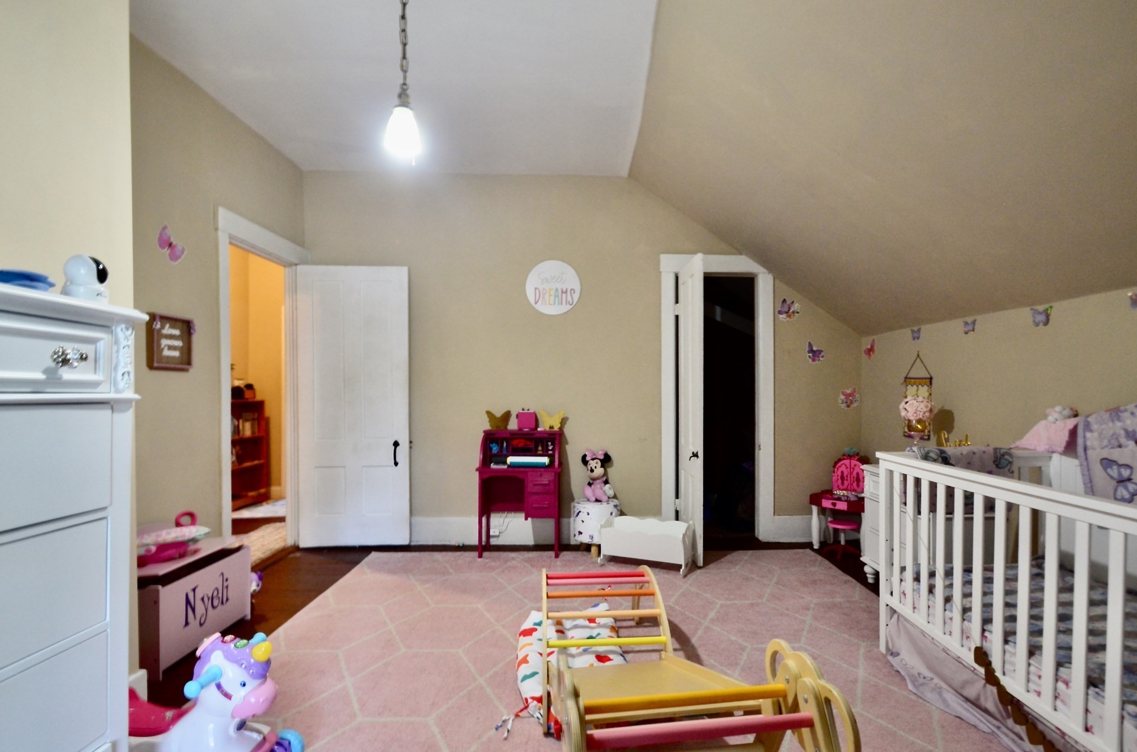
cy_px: 396
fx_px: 504
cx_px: 587
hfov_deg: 96.8
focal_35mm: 16
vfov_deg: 73.4
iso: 1600
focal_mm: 10
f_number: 8
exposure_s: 1/10
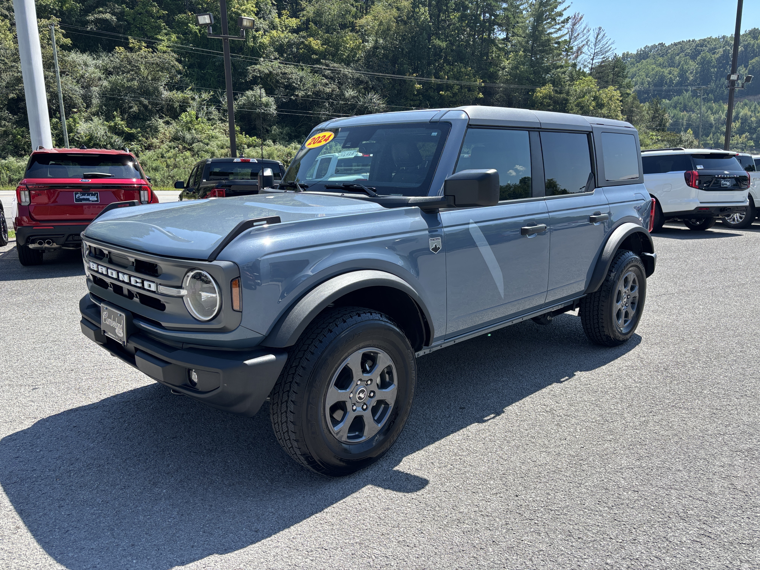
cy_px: 285
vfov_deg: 53.1
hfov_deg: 67.3
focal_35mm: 26
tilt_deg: -11.4
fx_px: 571
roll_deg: +0.9
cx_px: 380
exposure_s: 1/1399
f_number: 1.6
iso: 50
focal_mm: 5.96
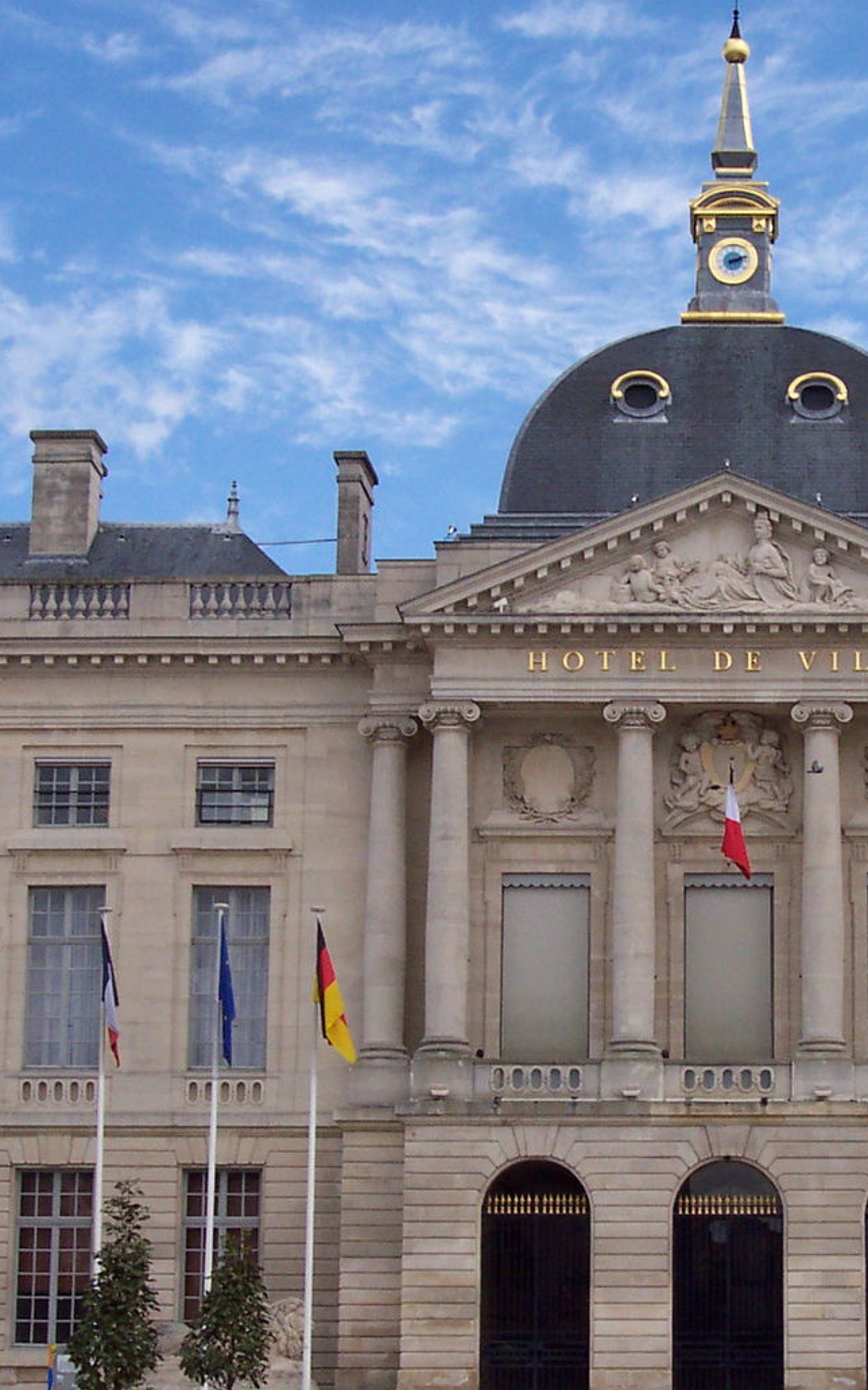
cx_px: 748
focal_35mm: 75
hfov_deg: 17.2
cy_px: 773
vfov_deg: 27.5
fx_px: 2840
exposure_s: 1/700
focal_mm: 8
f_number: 4.8
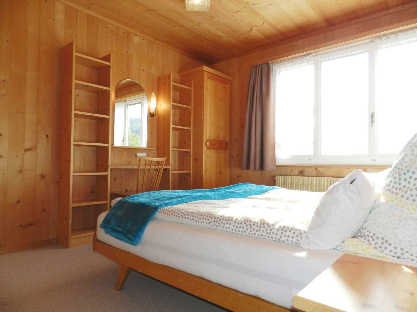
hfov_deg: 73.9
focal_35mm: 23
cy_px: 156
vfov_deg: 58.9
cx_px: 208
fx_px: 277
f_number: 3.4
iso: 160
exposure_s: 1/320
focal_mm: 4
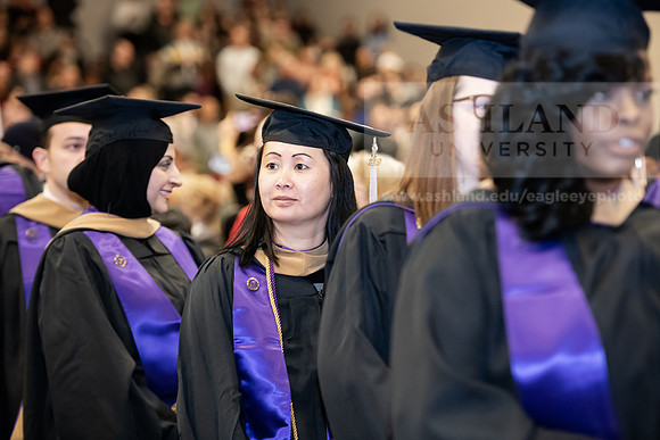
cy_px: 220
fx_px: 2200
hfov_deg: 17.1
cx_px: 330
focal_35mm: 120
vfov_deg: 11.4
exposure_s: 1/200
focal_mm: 120
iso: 2500
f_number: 3.2
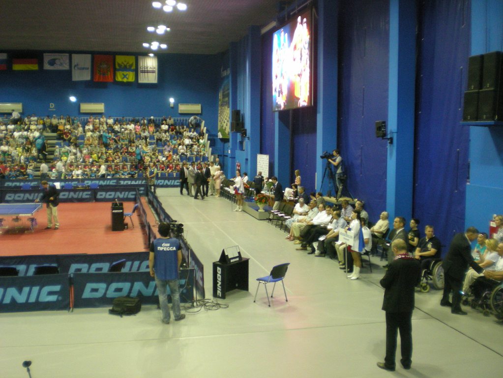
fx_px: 552
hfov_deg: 49.0
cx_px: 252
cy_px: 189
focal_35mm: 38
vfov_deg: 37.7
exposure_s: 1/30
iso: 292
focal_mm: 6.3
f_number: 3.1
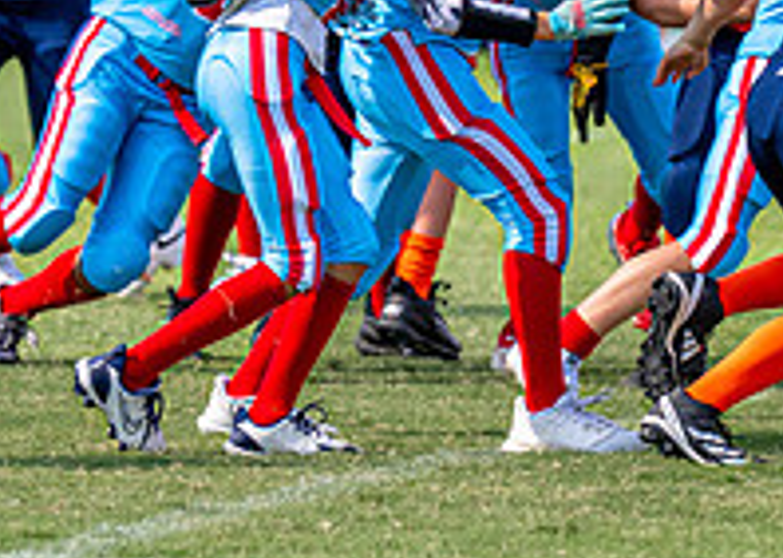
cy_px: 49
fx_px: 13040
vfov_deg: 2.4
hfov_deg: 3.4
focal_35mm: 587
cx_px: 300
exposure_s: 1/2000
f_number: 2.8
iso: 125
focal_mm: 150
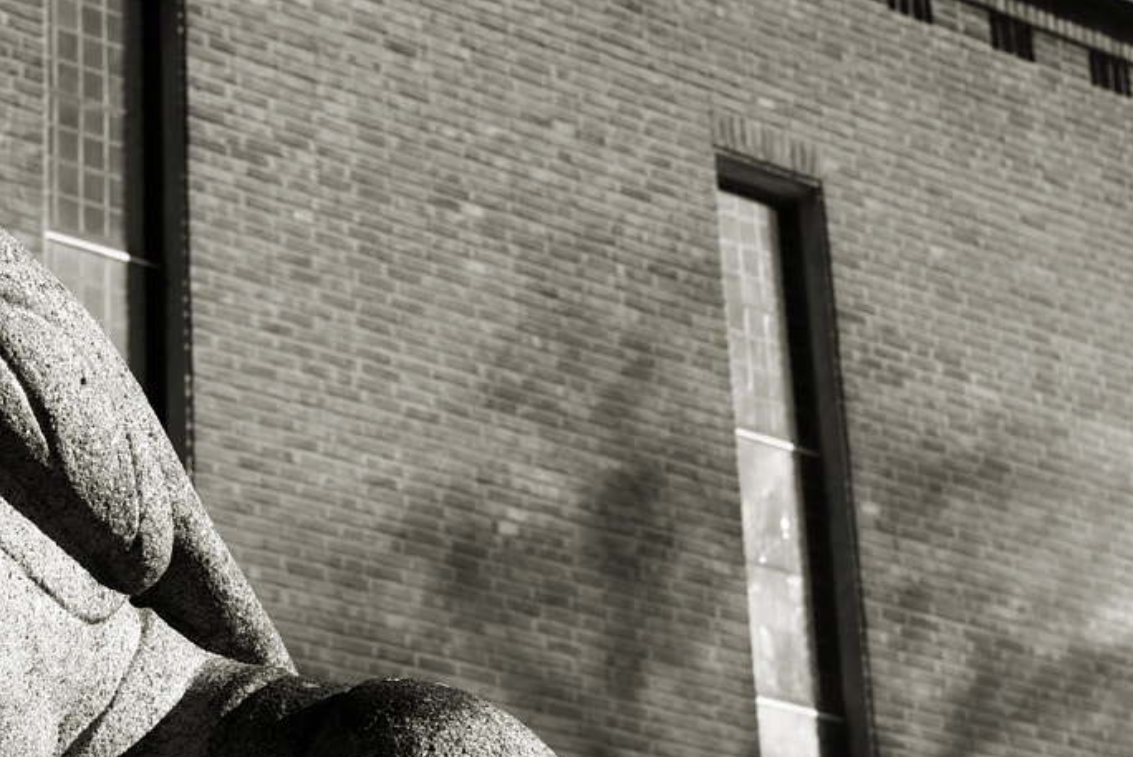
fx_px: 3684
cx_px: 369
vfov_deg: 11.7
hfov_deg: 17.4
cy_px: 499
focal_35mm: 117
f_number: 13
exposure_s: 1/125
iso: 200
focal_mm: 50
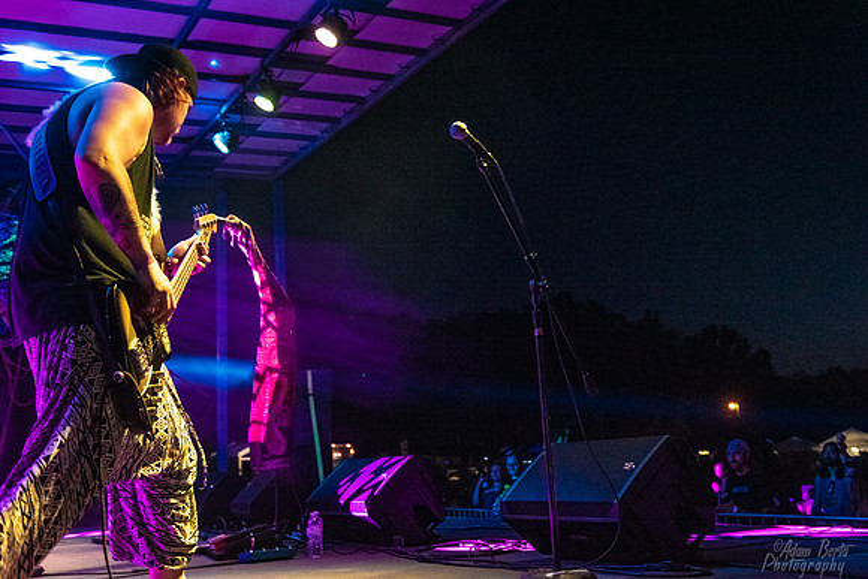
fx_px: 965
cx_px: 434
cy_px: 290
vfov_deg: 33.4
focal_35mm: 40
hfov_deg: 48.4
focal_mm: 40
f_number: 4
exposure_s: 1/160
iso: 6400
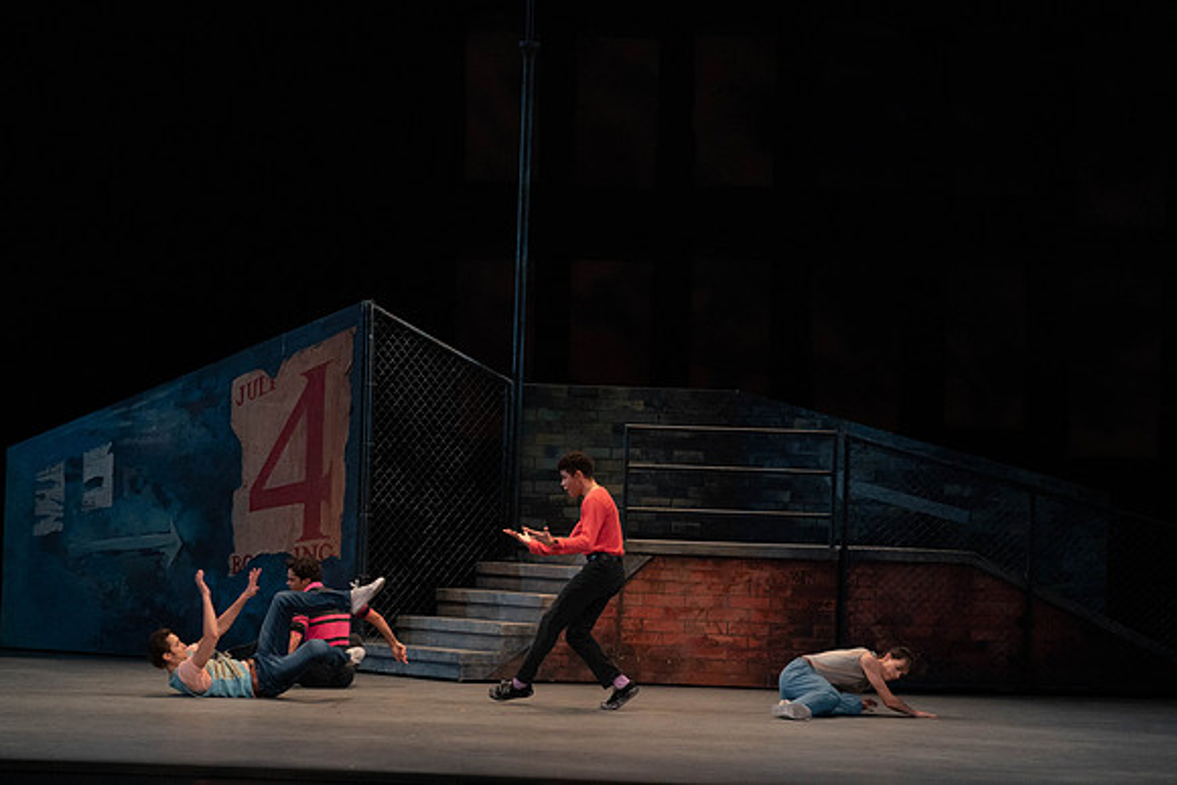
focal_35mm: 129
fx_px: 4218
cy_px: 392
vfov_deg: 10.6
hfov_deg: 15.9
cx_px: 588
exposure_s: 1/400
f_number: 4.5
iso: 3200
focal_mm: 129
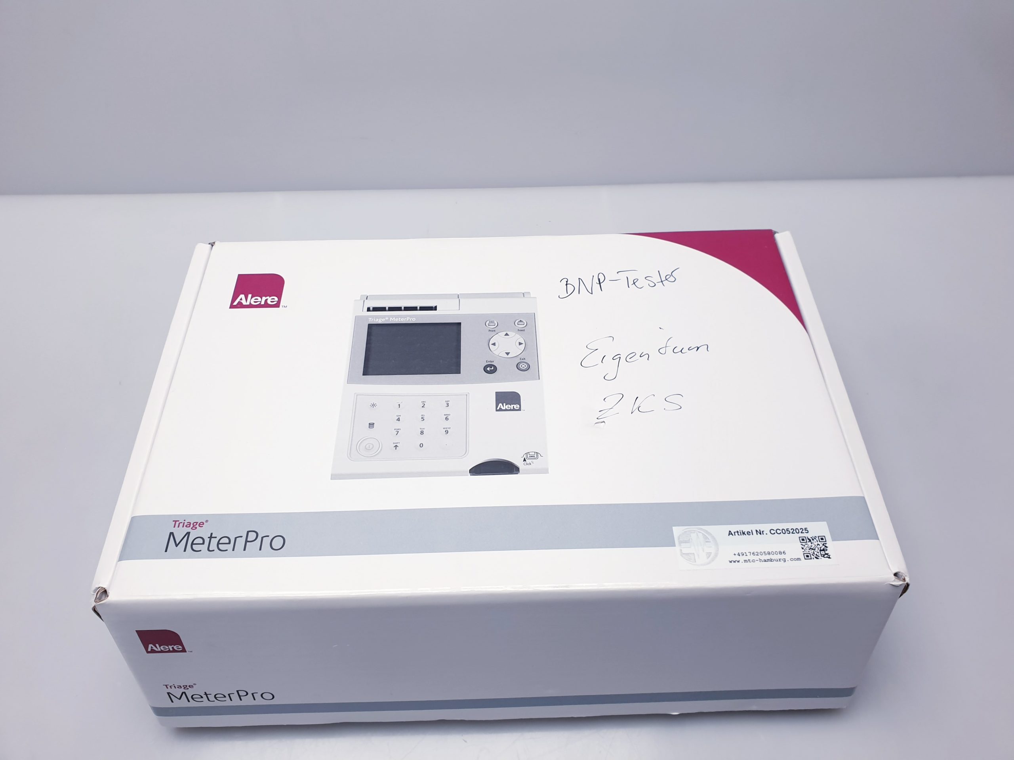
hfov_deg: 67.3
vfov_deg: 53.1
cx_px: 507
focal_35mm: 26
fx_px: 762
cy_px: 380
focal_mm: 4.3
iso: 64
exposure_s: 1/100
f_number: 2.4
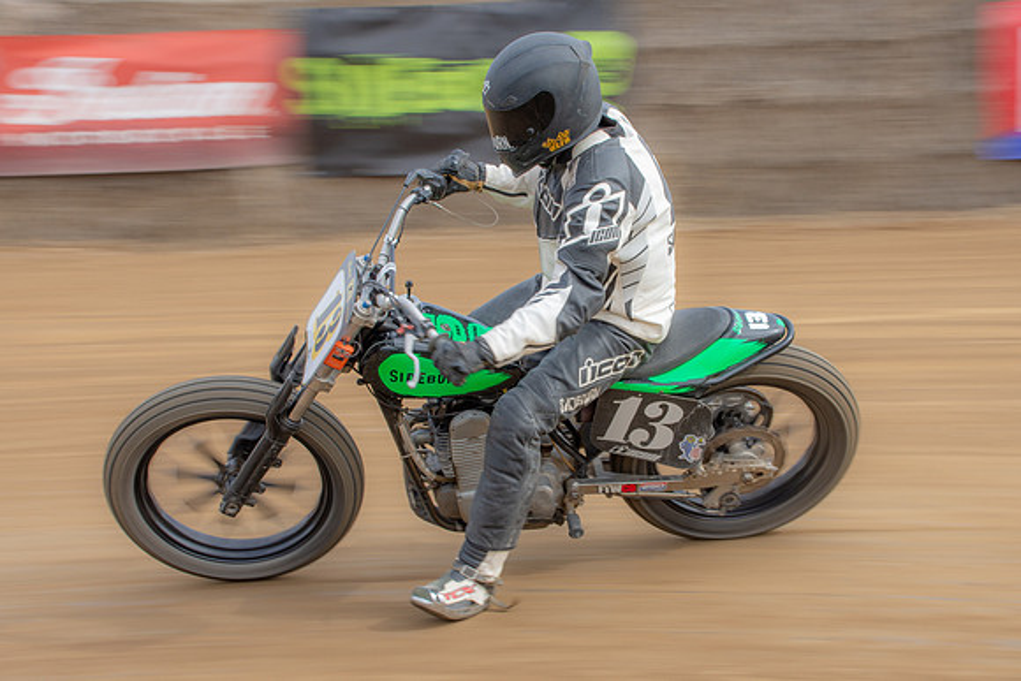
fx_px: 2347
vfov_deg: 16.5
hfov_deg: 24.5
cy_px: 328
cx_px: 556
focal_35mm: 83
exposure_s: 1/100
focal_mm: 50
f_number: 13
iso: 200
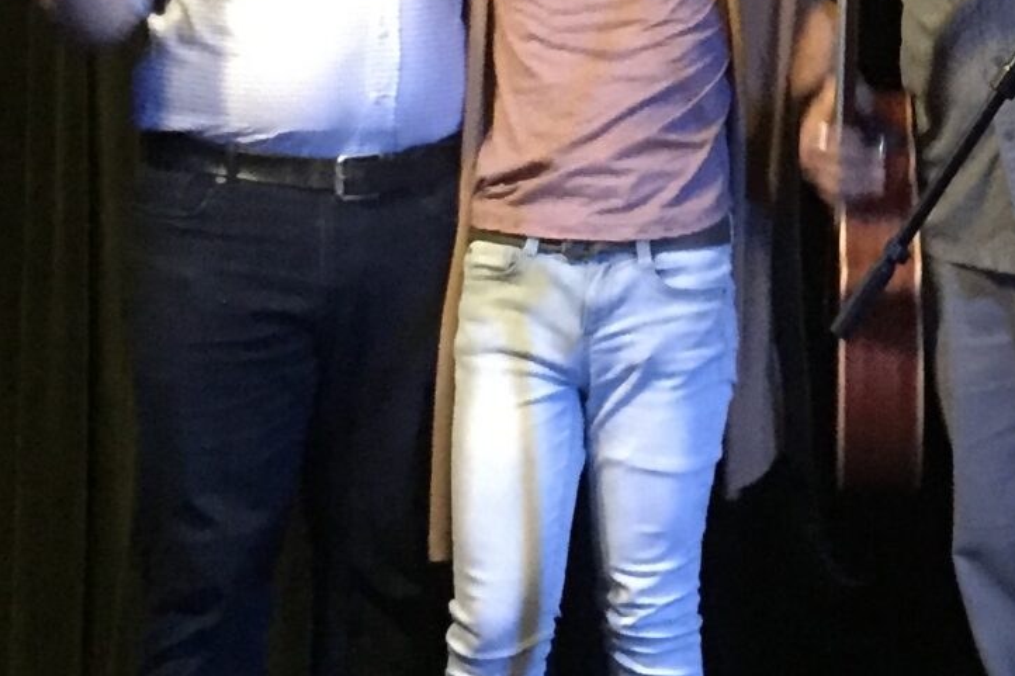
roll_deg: +1.2
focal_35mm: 107
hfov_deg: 18.7
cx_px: 988
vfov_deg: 12.3
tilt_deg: +4.3
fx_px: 3016
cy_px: -246
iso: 1000
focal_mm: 4.15
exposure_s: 1/15
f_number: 2.2
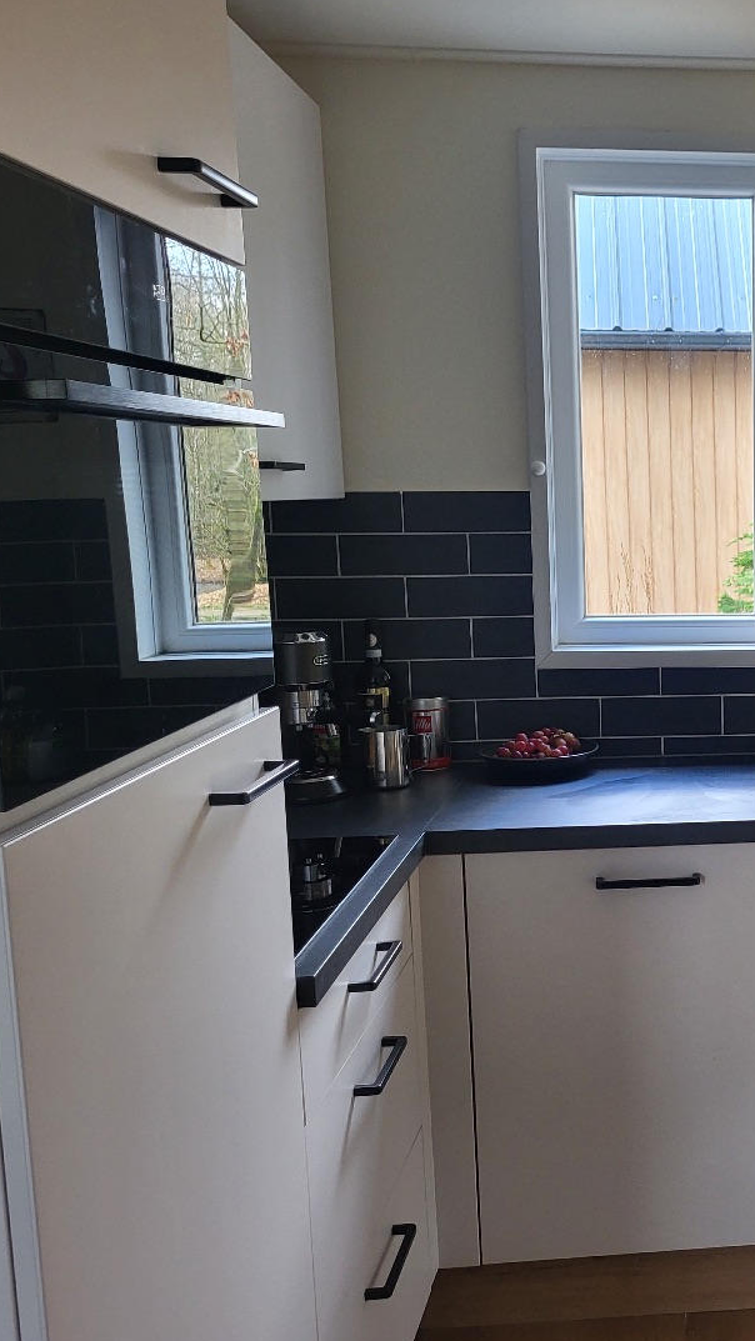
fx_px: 1352
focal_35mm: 38
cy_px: 672
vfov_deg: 52.8
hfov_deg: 28.7
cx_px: 802
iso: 200
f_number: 1.8
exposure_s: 1/100
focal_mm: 5.4
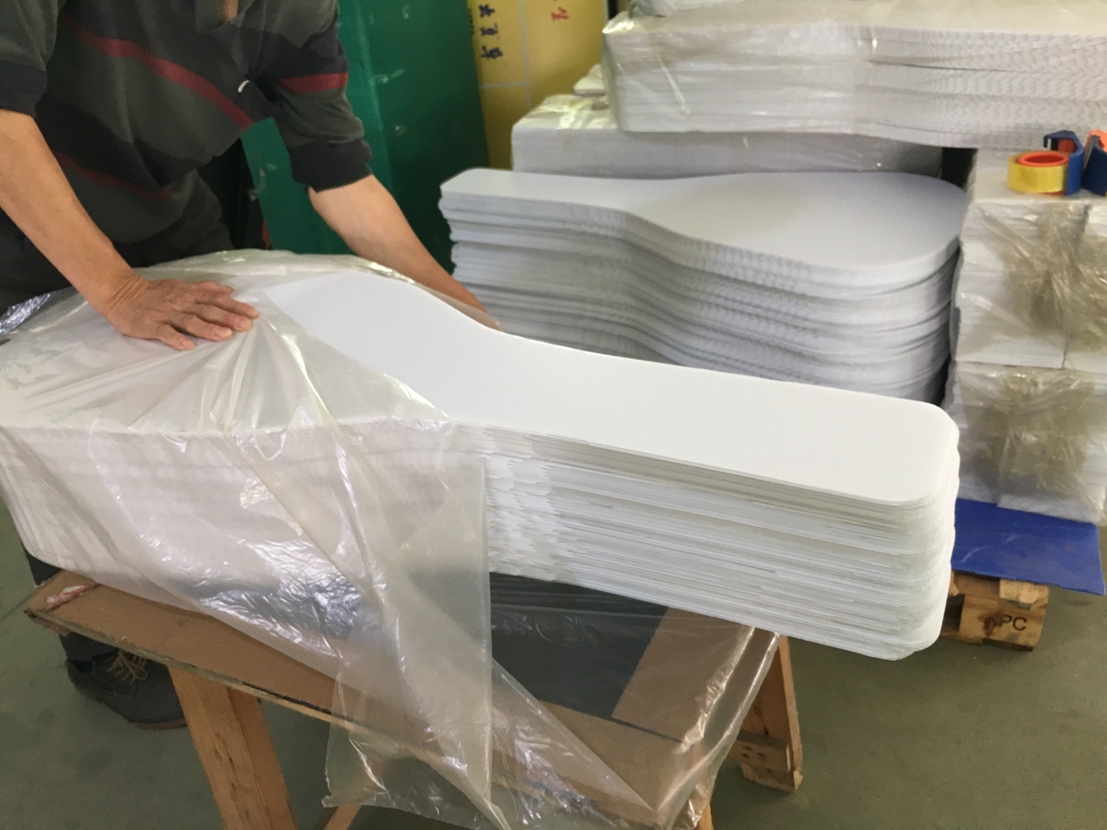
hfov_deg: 61.7
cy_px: 415
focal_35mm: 29
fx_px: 927
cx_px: 554
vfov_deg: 48.2
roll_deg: +6.6
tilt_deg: -32.0
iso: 100
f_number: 2.2
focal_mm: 4.15
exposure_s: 1/33
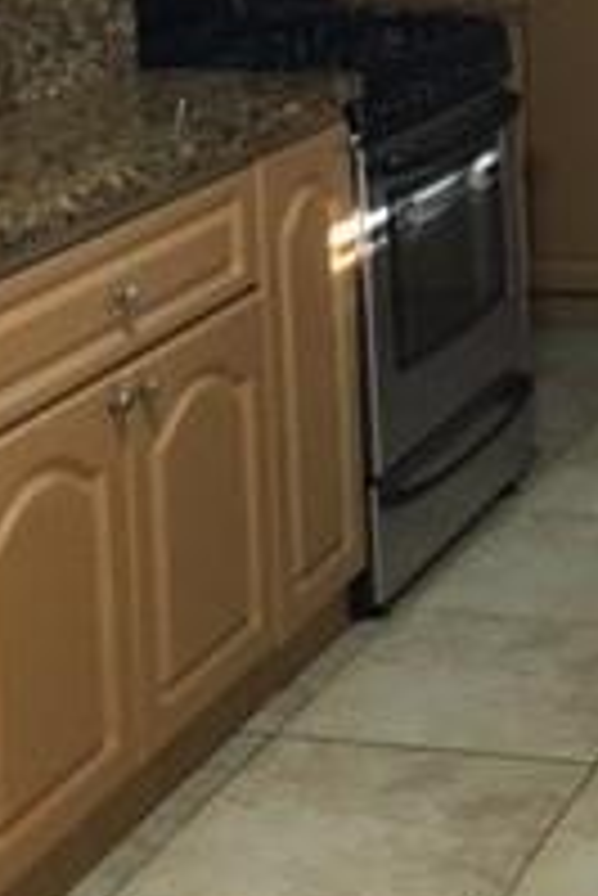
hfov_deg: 13.7
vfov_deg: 20.2
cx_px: 751
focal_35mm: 97
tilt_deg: -4.5
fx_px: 2413
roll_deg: +0.1
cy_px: -45
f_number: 2.2
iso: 100
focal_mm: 4.15
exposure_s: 1/8
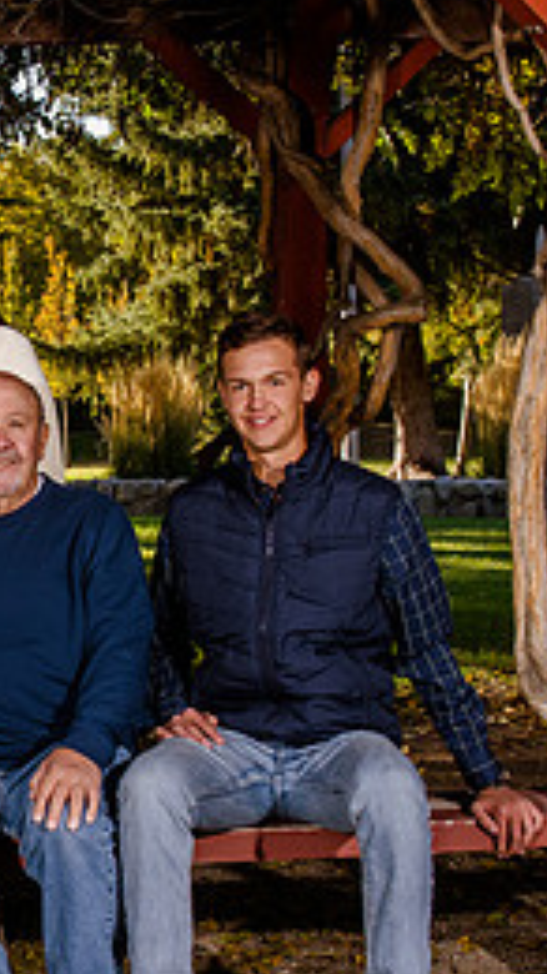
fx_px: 2401
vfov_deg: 22.9
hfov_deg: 12.6
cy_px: 597
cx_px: -165
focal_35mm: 93
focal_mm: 31
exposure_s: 1/200
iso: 500
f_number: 8
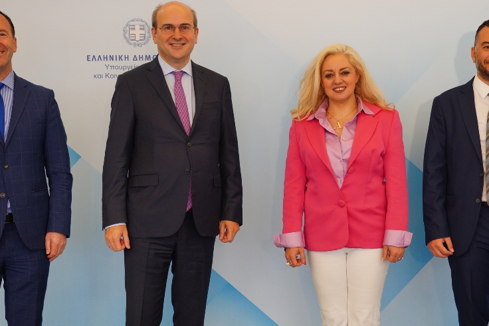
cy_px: 210
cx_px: 268
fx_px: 910
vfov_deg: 20.2
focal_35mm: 67
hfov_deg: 30.1
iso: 800
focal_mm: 41
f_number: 4
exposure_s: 1/100
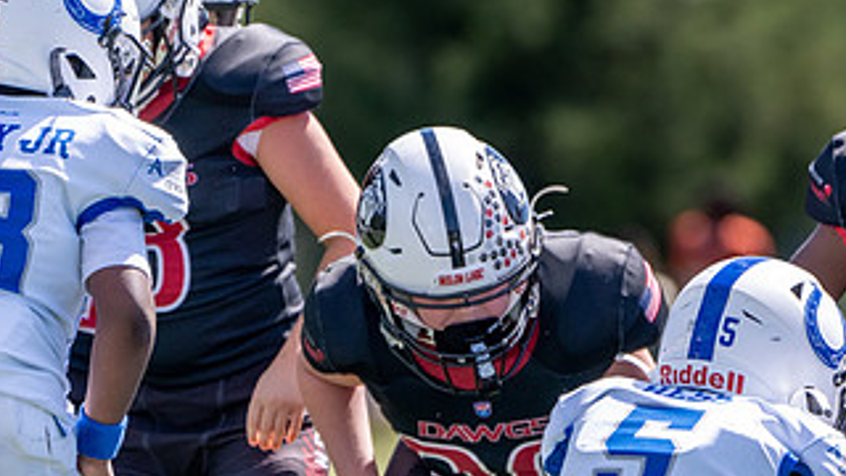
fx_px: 23218
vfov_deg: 1.2
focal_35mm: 1035
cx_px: 425
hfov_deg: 2.1
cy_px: 398
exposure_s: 1/1250
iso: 500
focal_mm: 400
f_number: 5.6
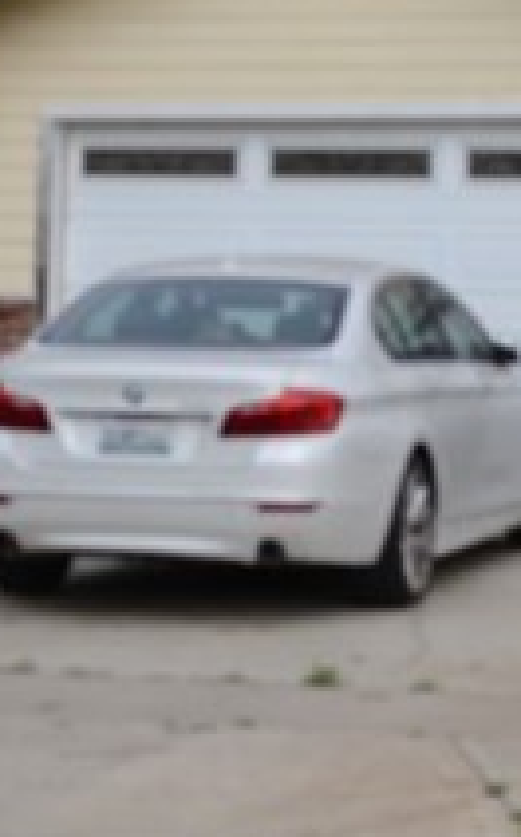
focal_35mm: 148
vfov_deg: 13.9
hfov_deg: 8.8
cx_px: 343
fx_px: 3371
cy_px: -2
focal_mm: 20
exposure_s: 1/200
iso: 100
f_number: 7.1
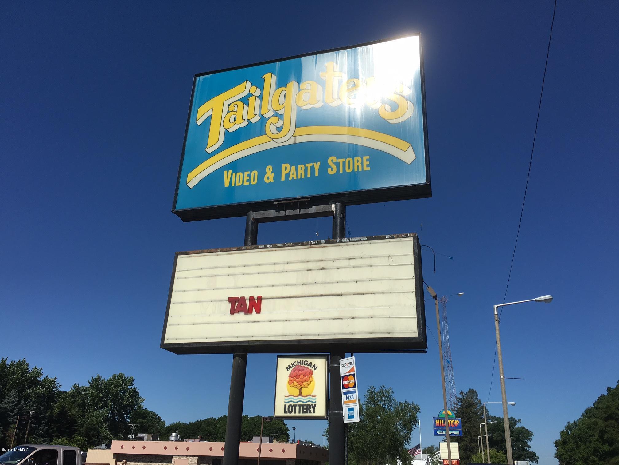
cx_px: 310
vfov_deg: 48.2
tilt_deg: +25.1
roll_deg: -3.2
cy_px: 232
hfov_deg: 61.7
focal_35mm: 29
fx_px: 519
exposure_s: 1/3846
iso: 25
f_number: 2.2
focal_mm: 4.15
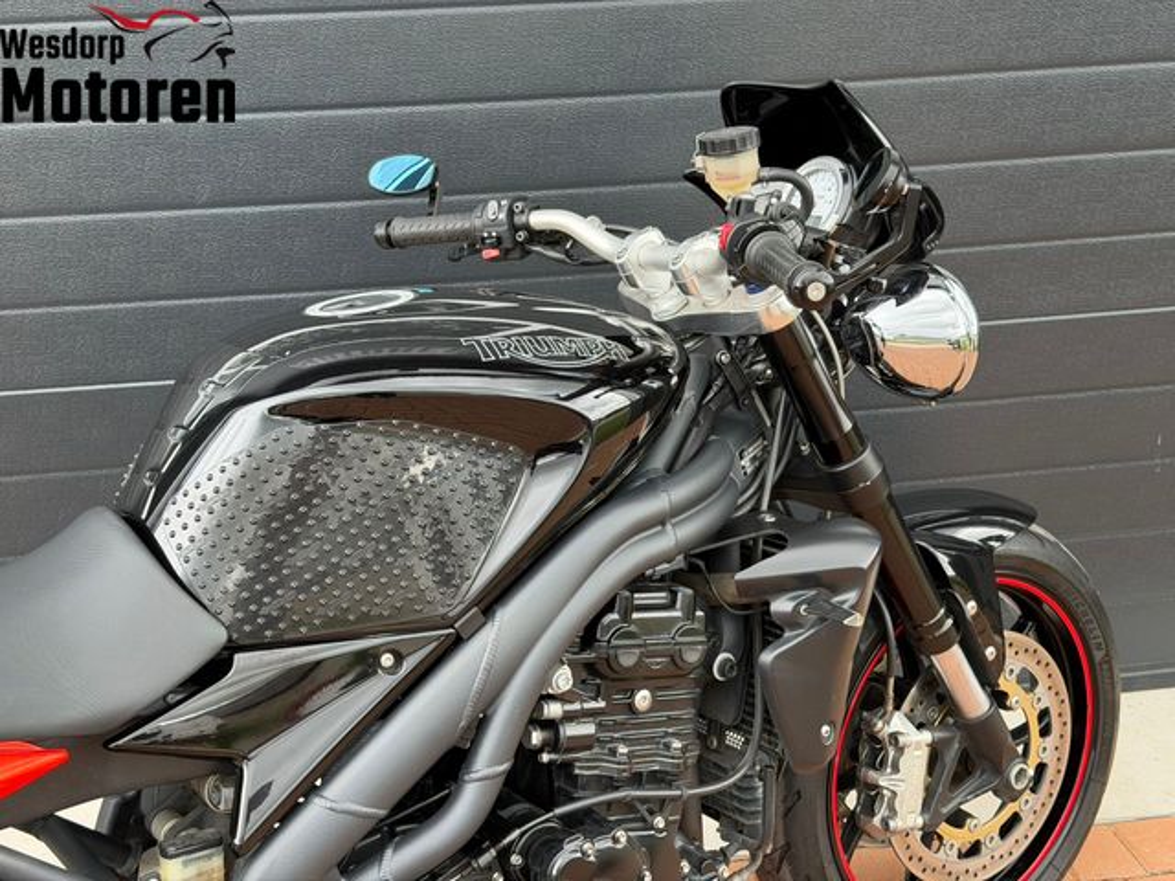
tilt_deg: -22.7
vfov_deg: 30.3
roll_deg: +1.7
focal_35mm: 48
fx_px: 1629
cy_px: 440
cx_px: 588
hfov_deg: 39.7
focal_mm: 6.76
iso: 64
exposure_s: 1/218
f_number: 1.78
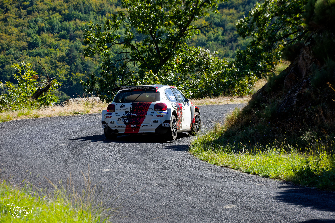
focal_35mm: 158
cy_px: 112
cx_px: 168
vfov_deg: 8.7
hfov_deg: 13.0
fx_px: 1465
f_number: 9
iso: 400
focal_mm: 105
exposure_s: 1/500
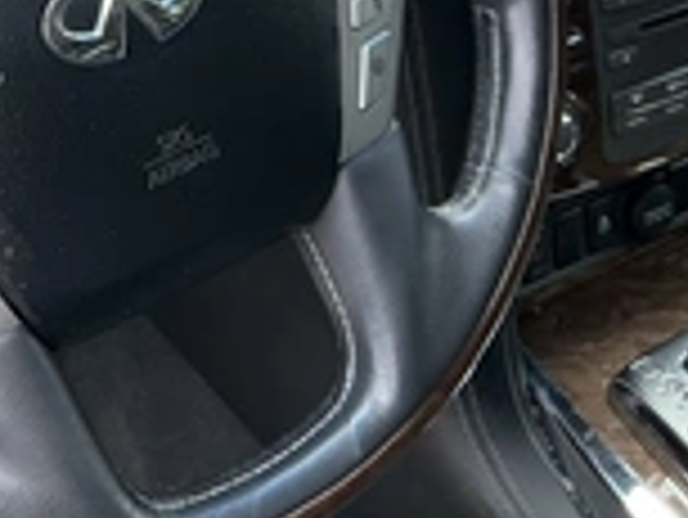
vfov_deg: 19.4
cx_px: -112
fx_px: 1452
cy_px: -36
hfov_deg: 24.4
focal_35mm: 73
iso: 20
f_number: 1.8
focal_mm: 3
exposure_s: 1/139
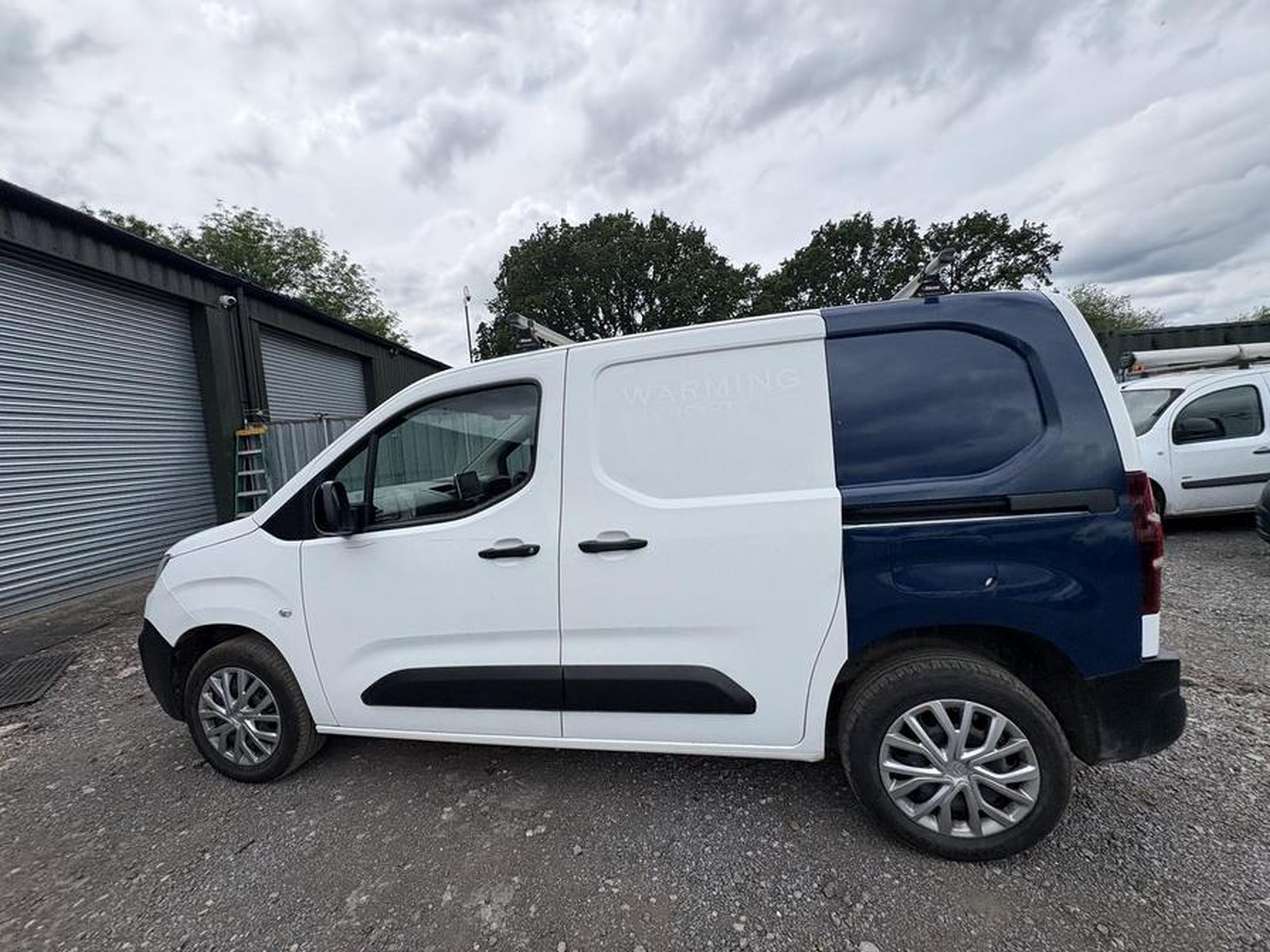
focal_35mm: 14
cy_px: 476
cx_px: 635
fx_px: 514
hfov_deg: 102.1
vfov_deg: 85.7
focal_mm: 2.22
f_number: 2.2
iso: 50
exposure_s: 1/1789
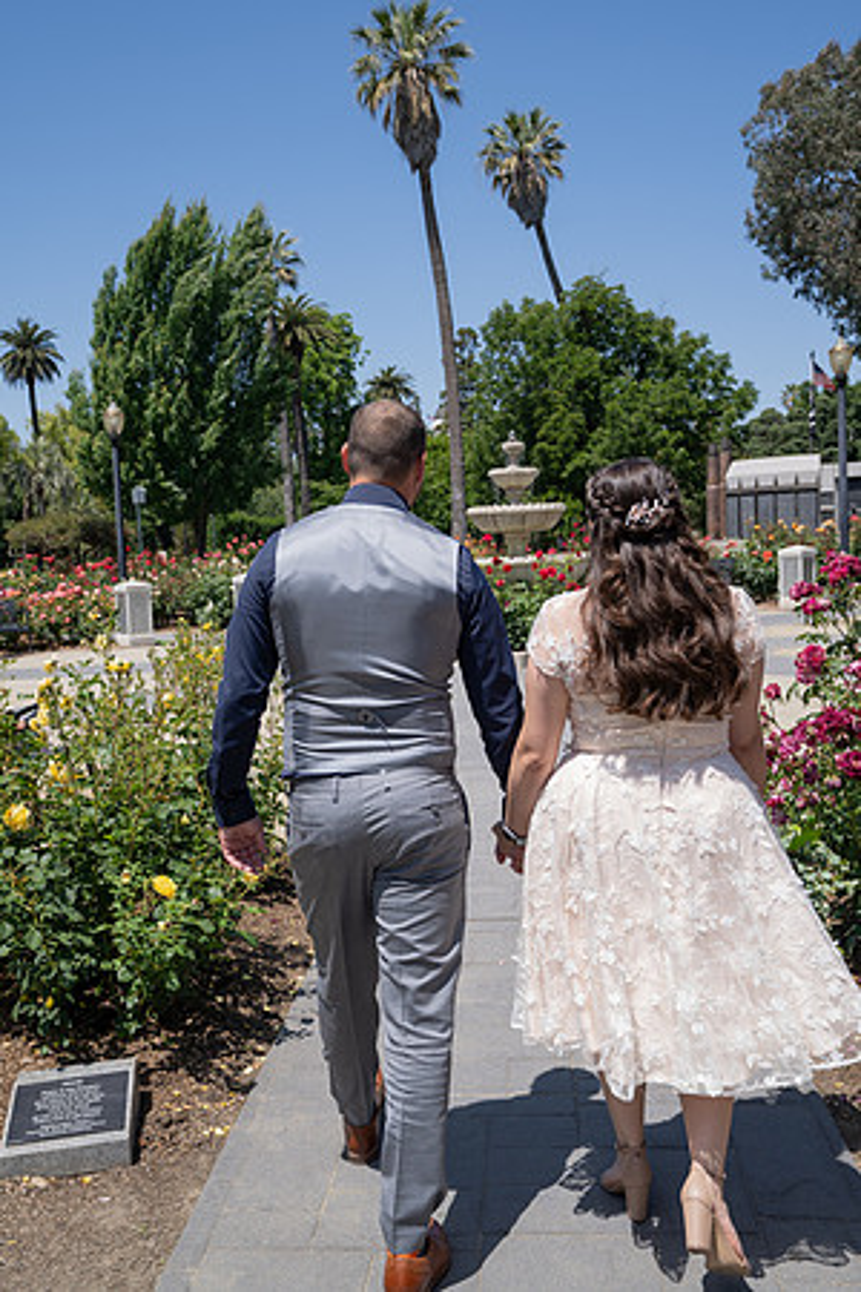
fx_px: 1220
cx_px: 430
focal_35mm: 34
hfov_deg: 38.9
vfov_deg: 55.8
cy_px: 646
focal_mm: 34
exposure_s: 1/320
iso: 100
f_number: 5.6
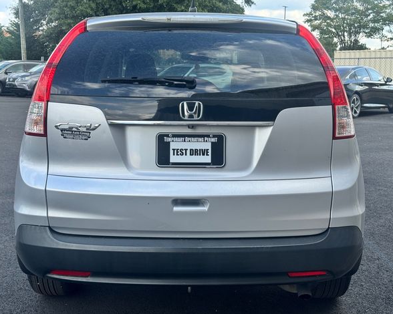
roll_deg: -1.2
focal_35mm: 51
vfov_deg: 29.7
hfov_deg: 36.7
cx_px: 208
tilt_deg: -8.8
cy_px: 156
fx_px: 593
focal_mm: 6.76
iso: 64
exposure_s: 1/980
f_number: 1.78
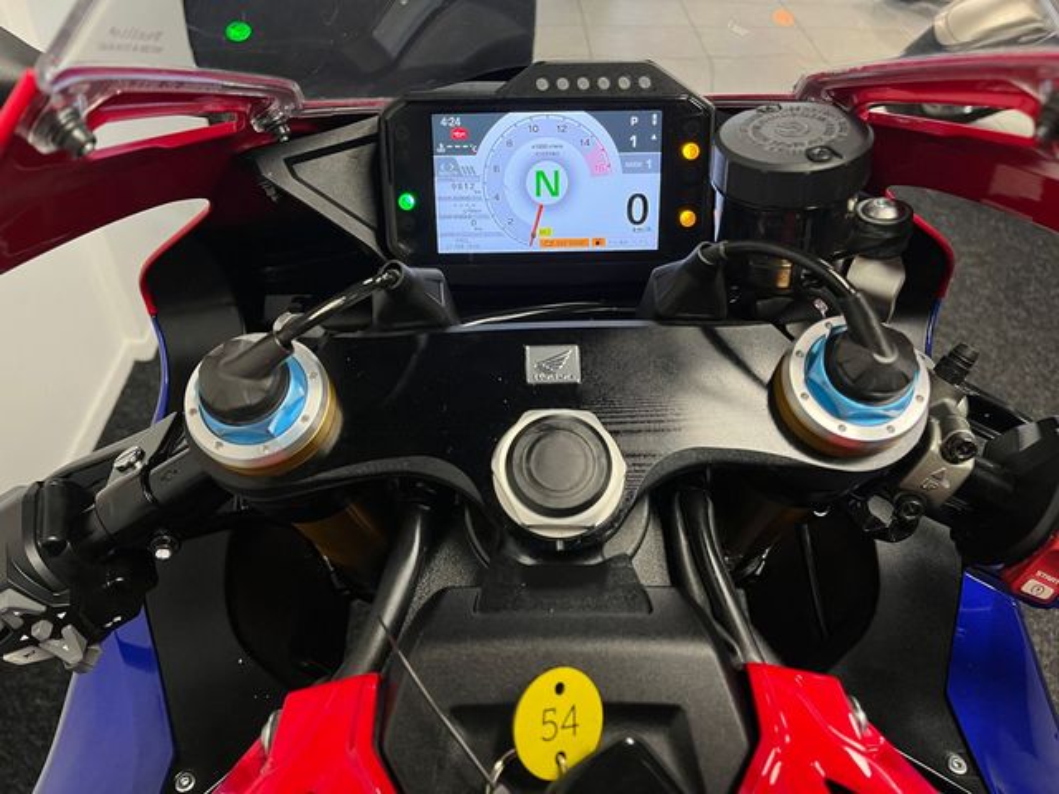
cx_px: 530
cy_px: 397
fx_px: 795
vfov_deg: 53.1
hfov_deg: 67.3
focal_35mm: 26
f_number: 1.6
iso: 80
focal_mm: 5.1
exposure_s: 1/50
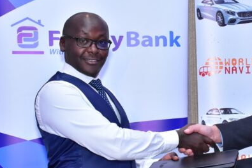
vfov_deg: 13.4
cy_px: 100
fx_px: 714
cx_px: 208
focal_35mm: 102
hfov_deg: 19.8
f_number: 8
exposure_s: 1/125
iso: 1600
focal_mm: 35
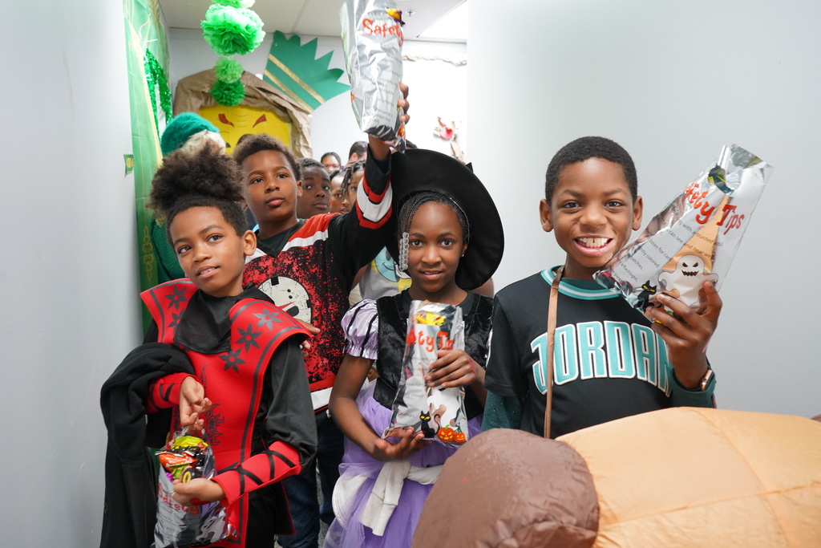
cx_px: 410
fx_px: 639
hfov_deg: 65.5
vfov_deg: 46.4
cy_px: 274
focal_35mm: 28
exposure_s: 1/30
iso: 3200
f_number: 6.3
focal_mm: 28
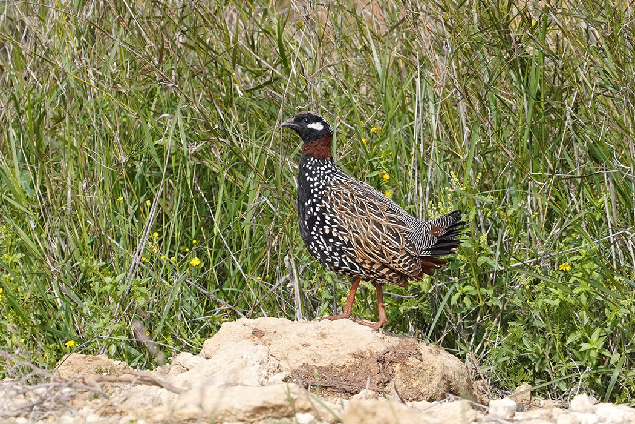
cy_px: 212
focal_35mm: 900
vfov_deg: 1.5
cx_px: 318
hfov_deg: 2.3
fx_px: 15874
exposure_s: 1/1000
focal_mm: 600
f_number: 8
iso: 400
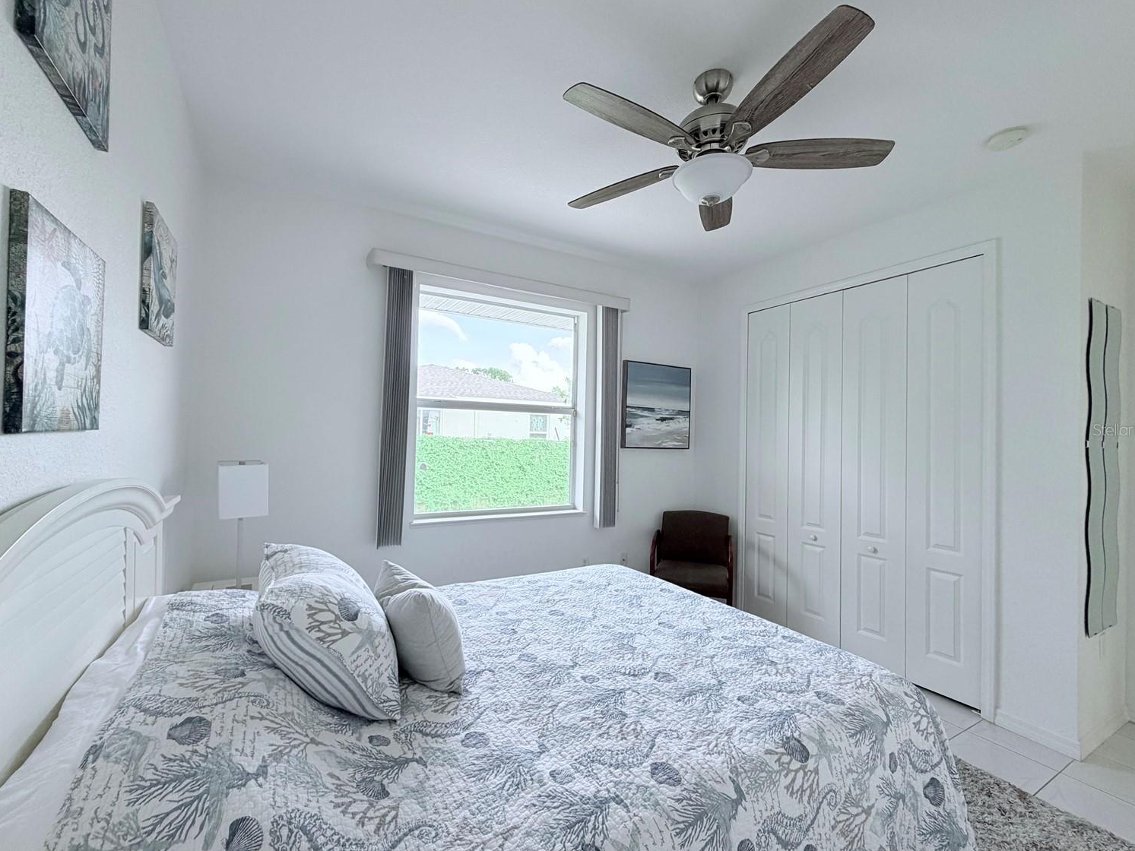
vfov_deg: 81.8
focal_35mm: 15
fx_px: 492
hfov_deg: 98.2
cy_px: 429
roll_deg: -1.7
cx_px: 556
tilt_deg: +0.6
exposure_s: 1/121
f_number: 2.2
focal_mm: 2.22
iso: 160
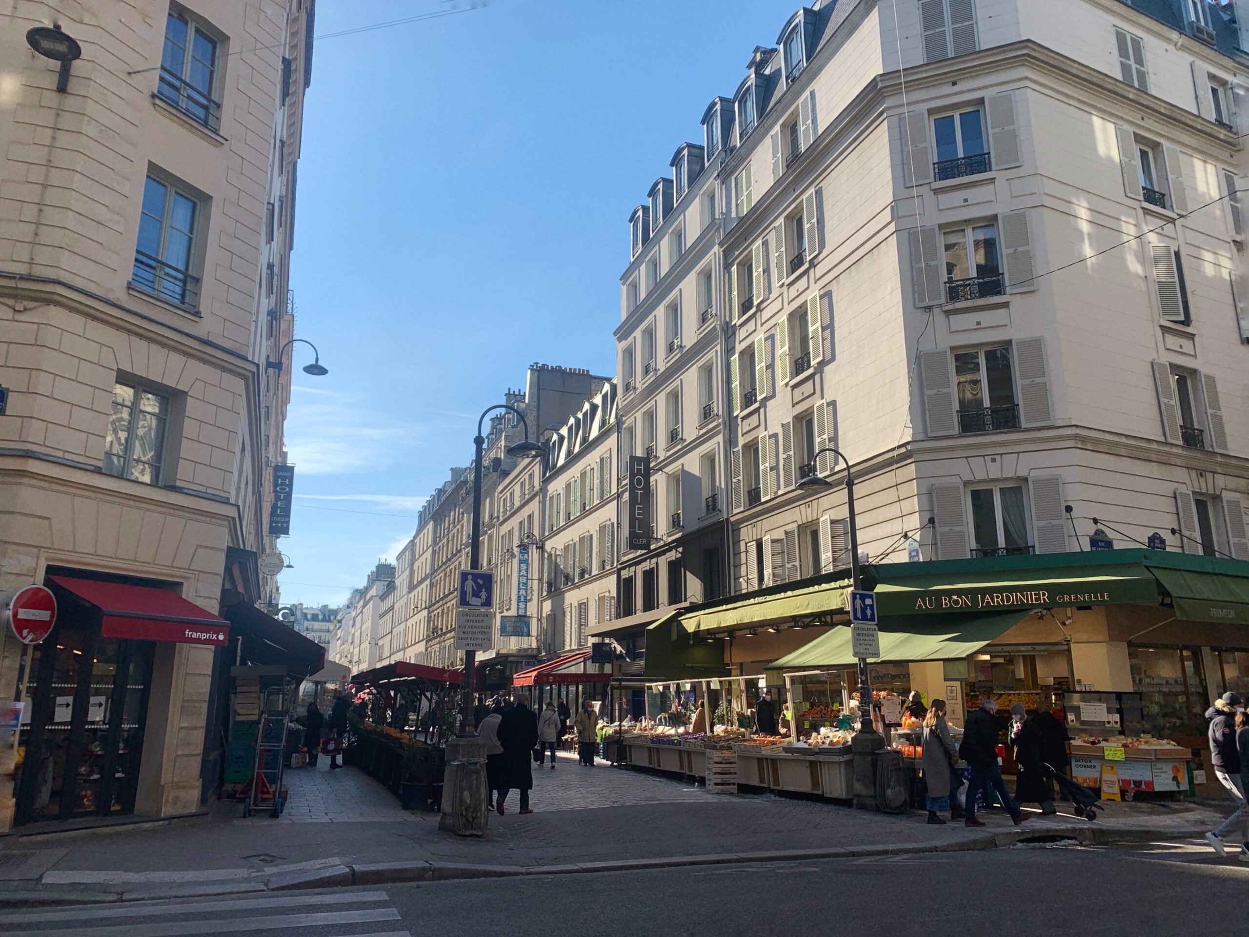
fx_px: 938
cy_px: 468
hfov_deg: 67.3
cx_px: 624
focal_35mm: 26
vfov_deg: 53.1
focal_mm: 4.25
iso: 25
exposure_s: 1/2075
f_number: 1.8
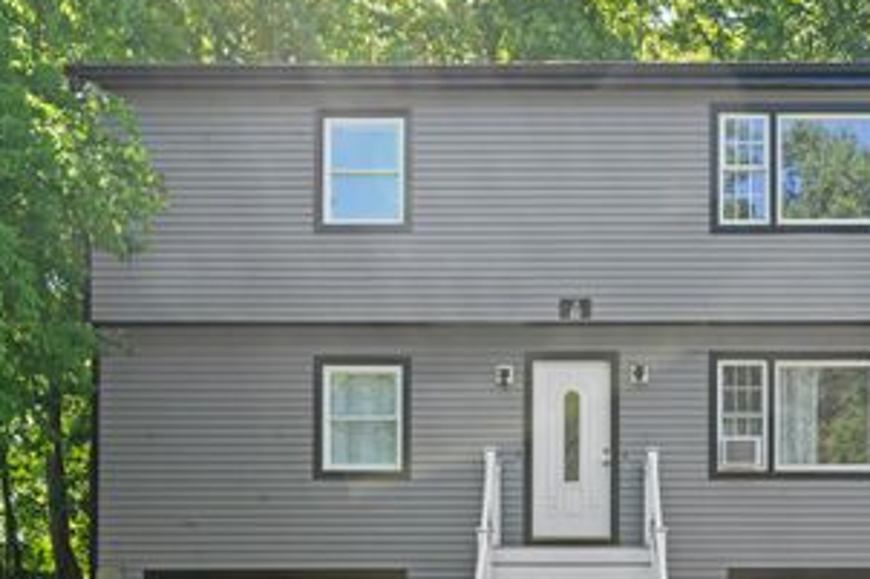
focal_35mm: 58
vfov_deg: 23.1
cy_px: 436
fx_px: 1401
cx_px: 562
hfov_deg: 34.3
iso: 100
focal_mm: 35
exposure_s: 1/5
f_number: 13
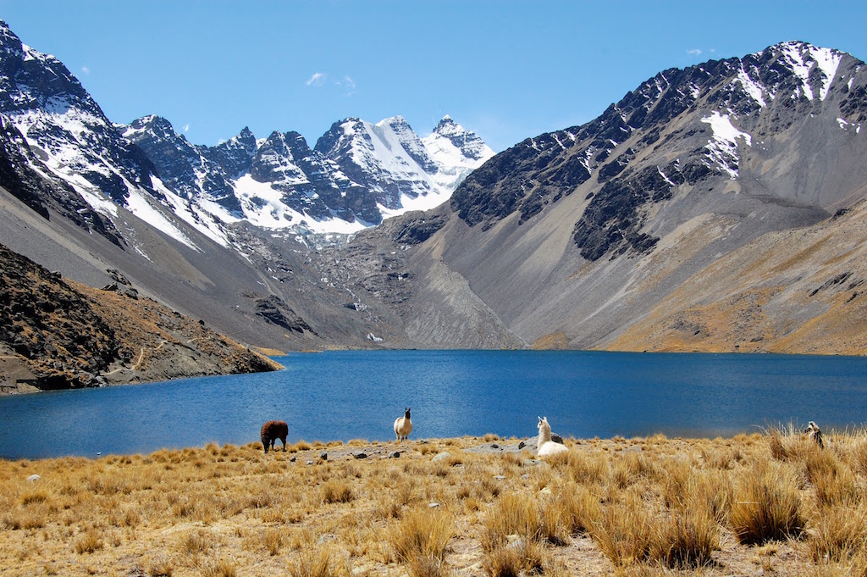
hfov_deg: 43.6
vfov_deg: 29.8
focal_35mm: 45
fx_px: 1083
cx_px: 434
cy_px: 288
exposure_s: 1/500
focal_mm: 30
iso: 400
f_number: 11
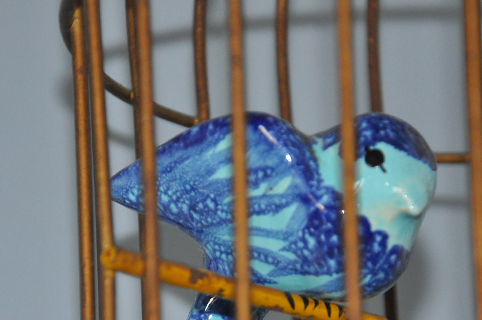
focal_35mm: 303
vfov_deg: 4.5
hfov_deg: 6.8
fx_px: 4051
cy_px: 299
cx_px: 244
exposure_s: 1/60
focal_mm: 105
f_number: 5.6
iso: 800
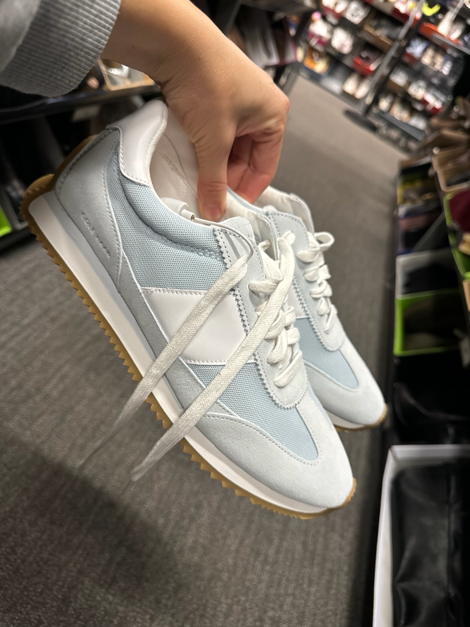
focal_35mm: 24
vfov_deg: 71.6
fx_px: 434
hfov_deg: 56.8
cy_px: 314
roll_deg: -30.5
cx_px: 235
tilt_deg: -34.6
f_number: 1.78
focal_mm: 6.76
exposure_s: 1/60
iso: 160
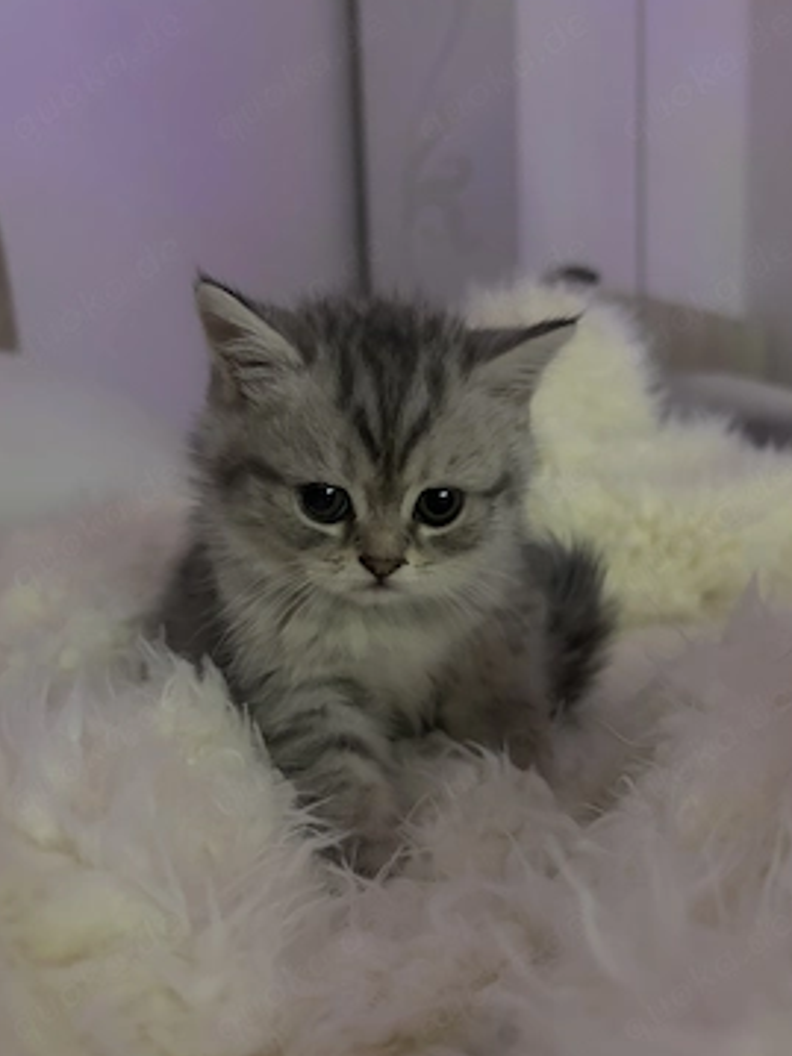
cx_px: 406
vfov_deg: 61.6
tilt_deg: -10.6
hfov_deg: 48.2
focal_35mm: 29
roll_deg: +2.9
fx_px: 885
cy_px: 571
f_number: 1.5
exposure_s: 1/32
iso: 640
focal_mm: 5.7
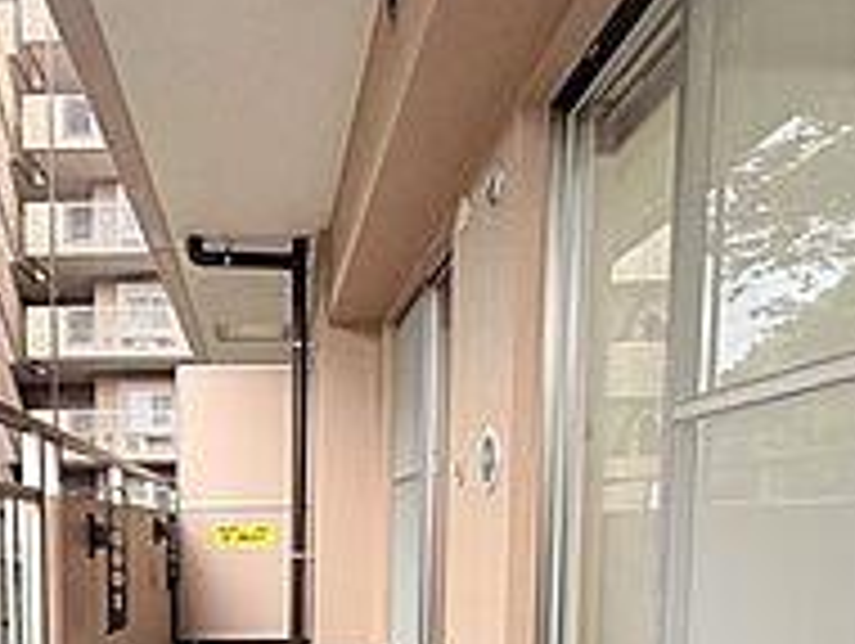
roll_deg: +1.5
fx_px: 816
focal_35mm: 33
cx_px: 243
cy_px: 590
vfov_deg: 39.6
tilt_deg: -4.2
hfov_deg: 53.4
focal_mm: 2.22
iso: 125
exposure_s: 1/121
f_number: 2.2
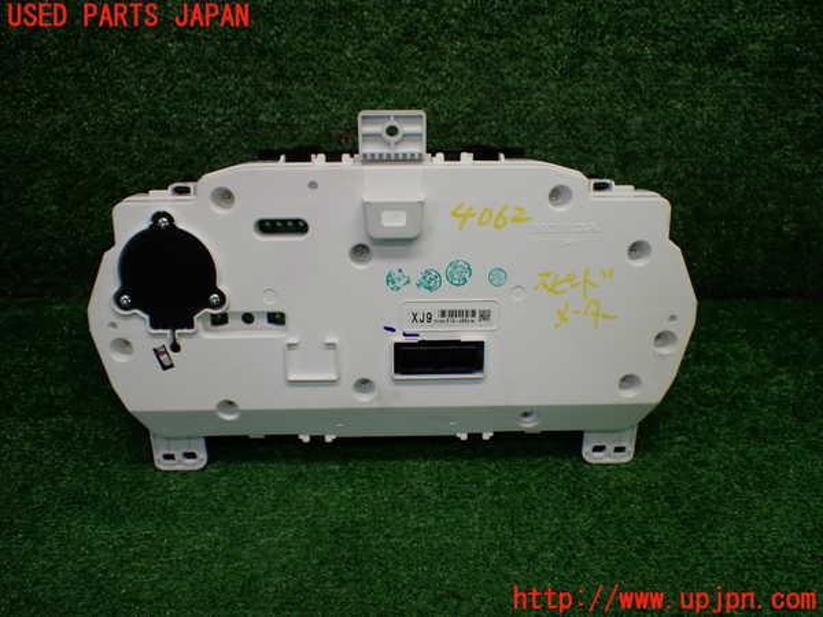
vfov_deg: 44.2
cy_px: 308
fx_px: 761
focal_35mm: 32
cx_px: 412
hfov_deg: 56.8
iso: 160
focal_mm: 5.79
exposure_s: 1/125
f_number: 2.4
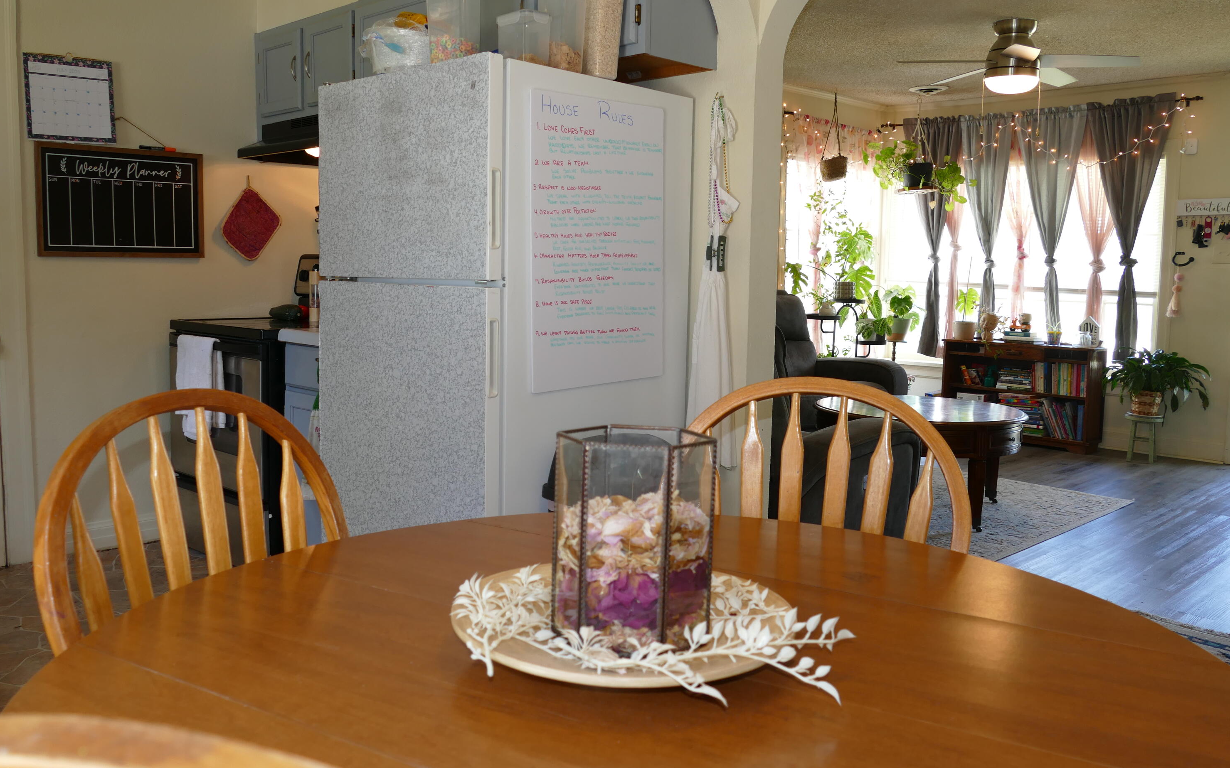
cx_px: 619
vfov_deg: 40.6
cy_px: 355
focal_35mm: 31
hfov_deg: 61.2
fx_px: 1039
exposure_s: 1/40
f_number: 3
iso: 200
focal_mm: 10.85
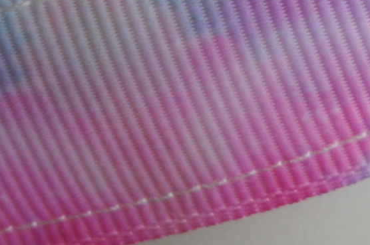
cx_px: 665
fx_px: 3387
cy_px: -66
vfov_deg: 4.1
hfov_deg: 6.1
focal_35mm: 330
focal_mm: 55
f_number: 5.6
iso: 500
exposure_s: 1/100
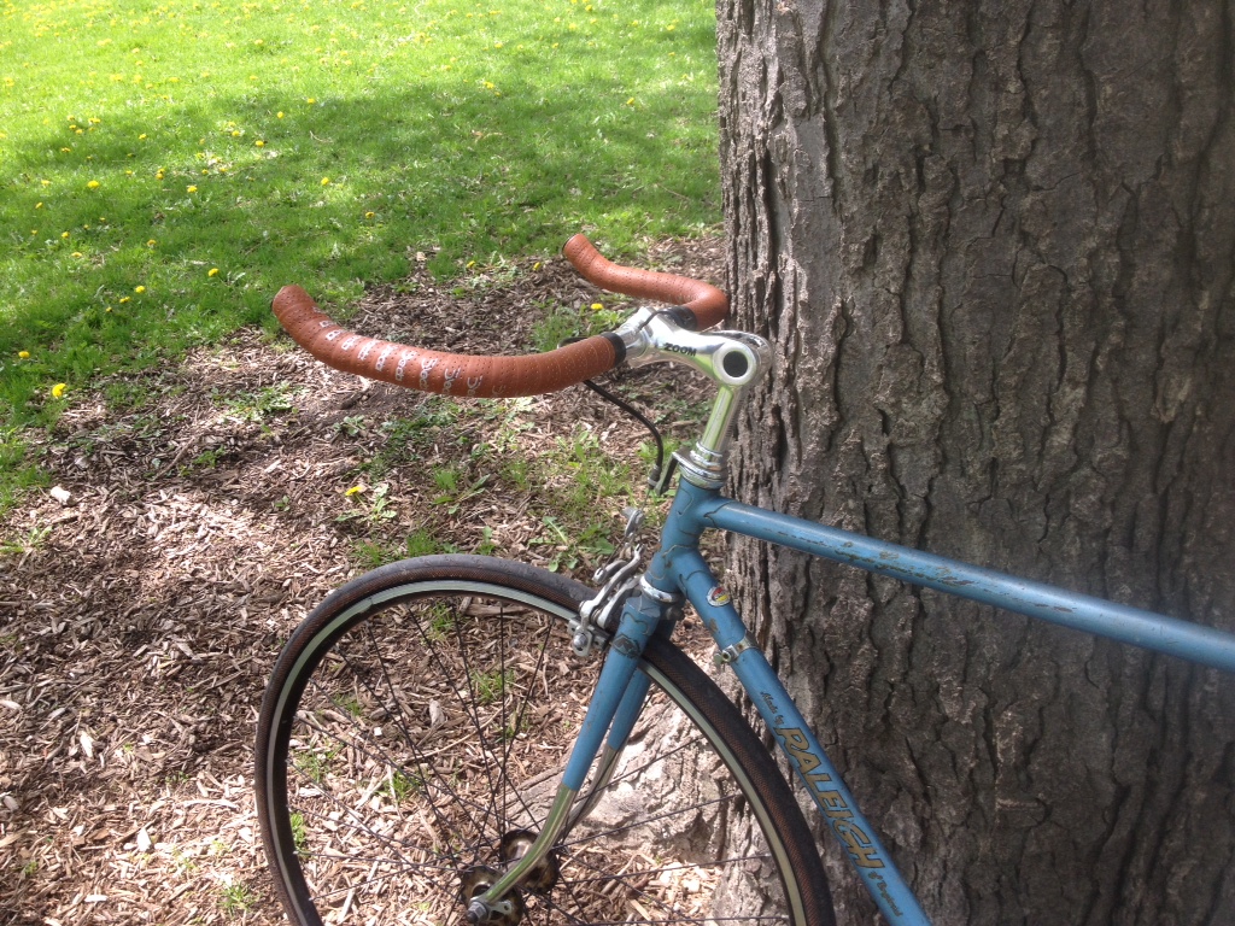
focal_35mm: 35
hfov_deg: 52.6
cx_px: 618
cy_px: 463
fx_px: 1249
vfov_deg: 40.7
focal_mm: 4.28
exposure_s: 1/310
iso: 50
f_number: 2.4
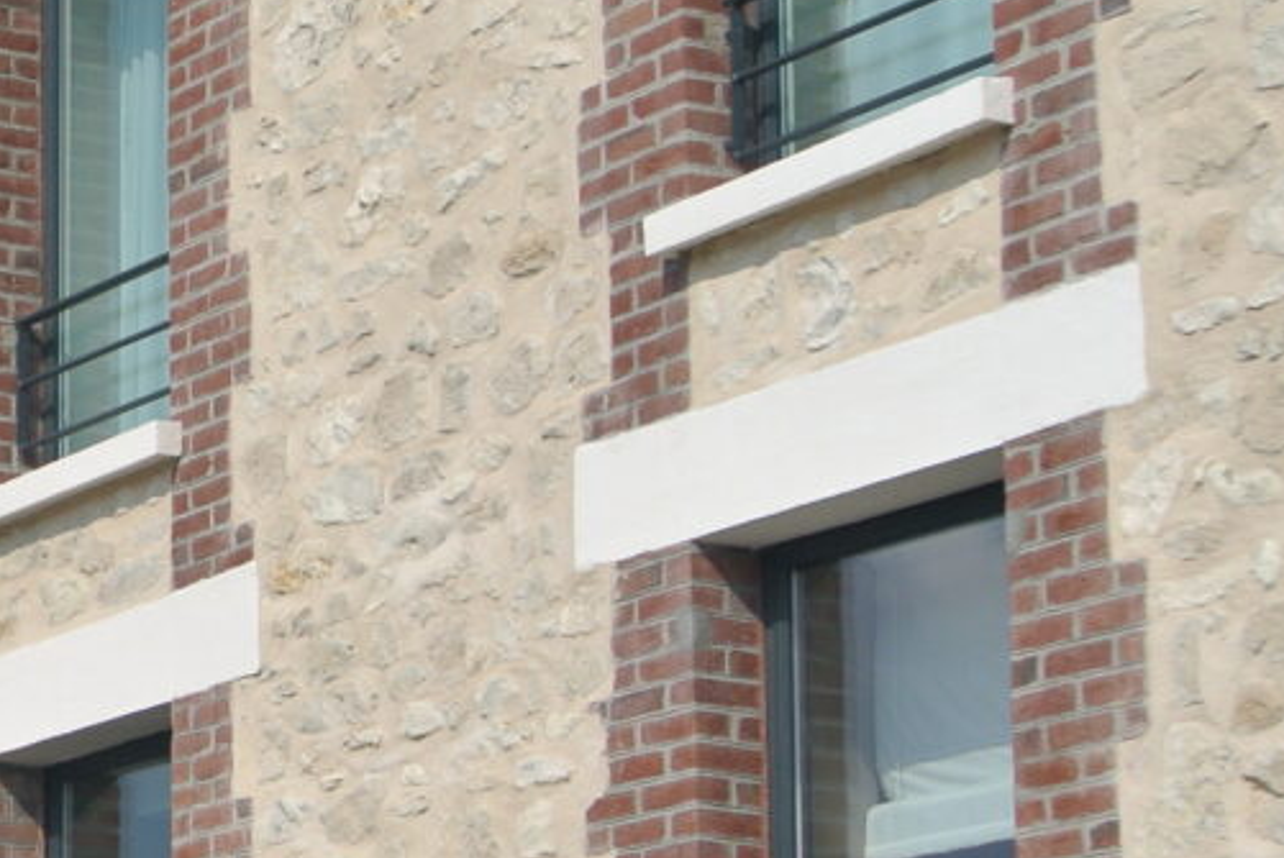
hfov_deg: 14.2
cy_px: 850
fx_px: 4819
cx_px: -620
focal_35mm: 135
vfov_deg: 10.1
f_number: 5.6
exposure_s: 1/640
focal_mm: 16.3
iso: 100
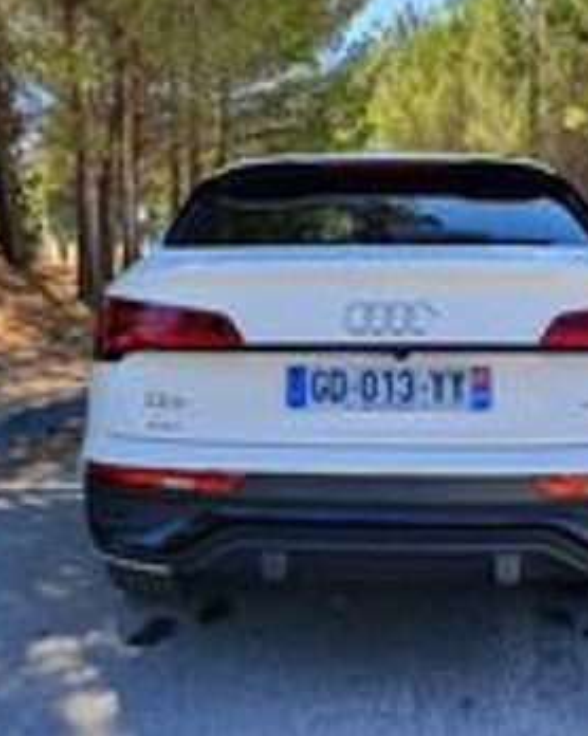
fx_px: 762
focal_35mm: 35
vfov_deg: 51.6
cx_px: 347
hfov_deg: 42.0
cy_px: 362
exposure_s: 1/498
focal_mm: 4.32
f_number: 2.4
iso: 50
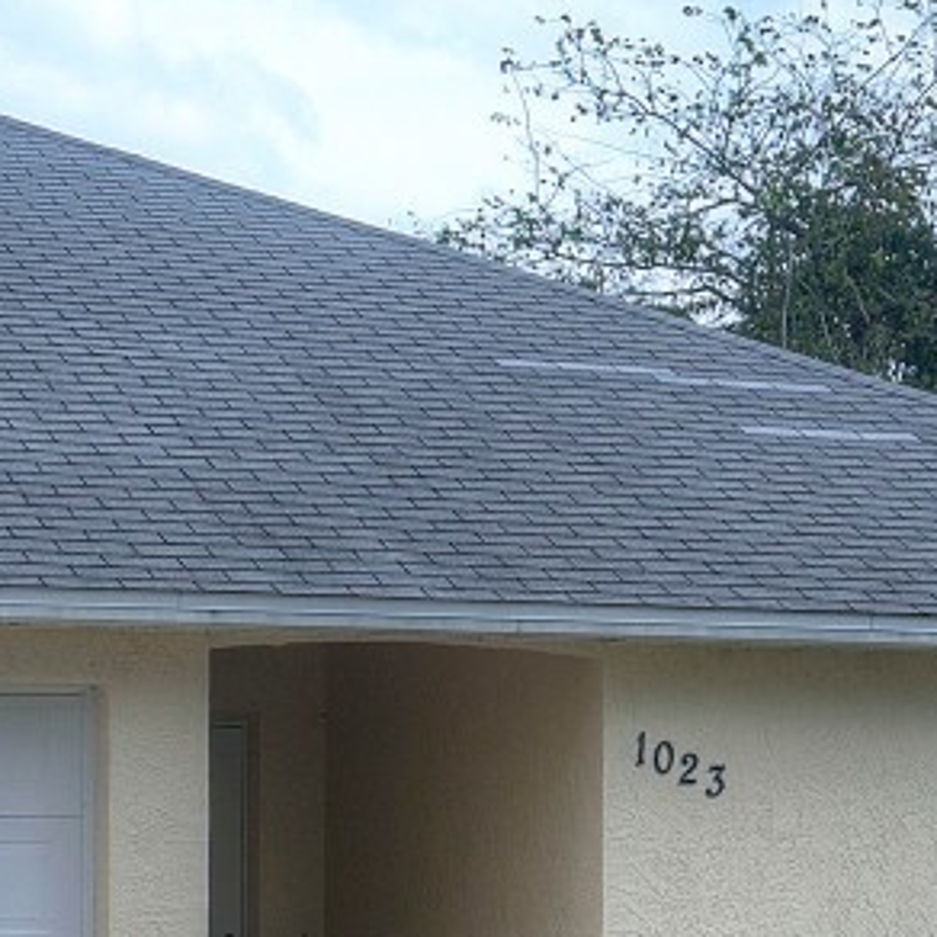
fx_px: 3797
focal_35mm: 124
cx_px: 138
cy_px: 857
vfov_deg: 13.9
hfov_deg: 14.0
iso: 200
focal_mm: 20
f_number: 8
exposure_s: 1/250
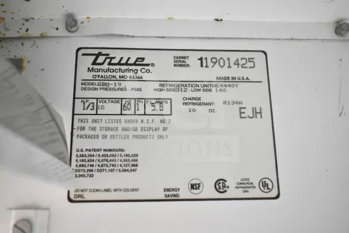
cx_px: 174
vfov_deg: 36.9
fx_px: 349
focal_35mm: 36
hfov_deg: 53.1
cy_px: 116
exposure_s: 1/40
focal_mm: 24
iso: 2800
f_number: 4
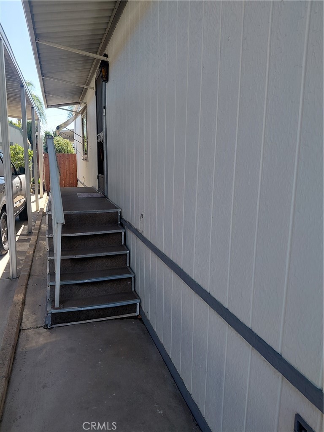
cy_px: 216
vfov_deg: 69.4
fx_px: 312
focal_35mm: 25
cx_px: 162
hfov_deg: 54.9
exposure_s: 1/437
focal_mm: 4.69
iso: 50
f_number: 1.8
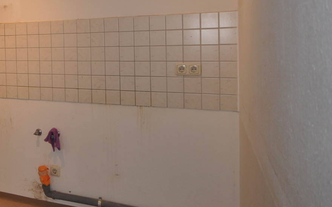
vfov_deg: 33.6
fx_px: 335
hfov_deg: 46.6
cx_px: 22
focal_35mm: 37
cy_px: 47
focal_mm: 10
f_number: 4
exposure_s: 1/60
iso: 280
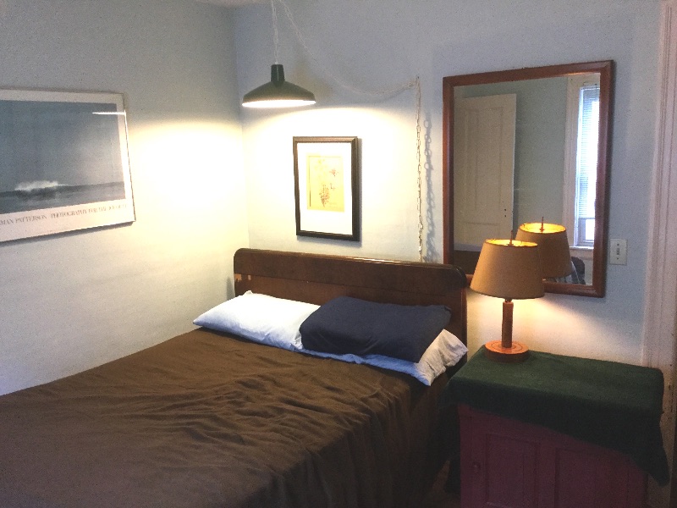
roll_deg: +2.0
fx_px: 606
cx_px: 338
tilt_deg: -12.4
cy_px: 254
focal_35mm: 31
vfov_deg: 45.4
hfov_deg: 58.4
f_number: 2.4
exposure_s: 1/30
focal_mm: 3.3
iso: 100
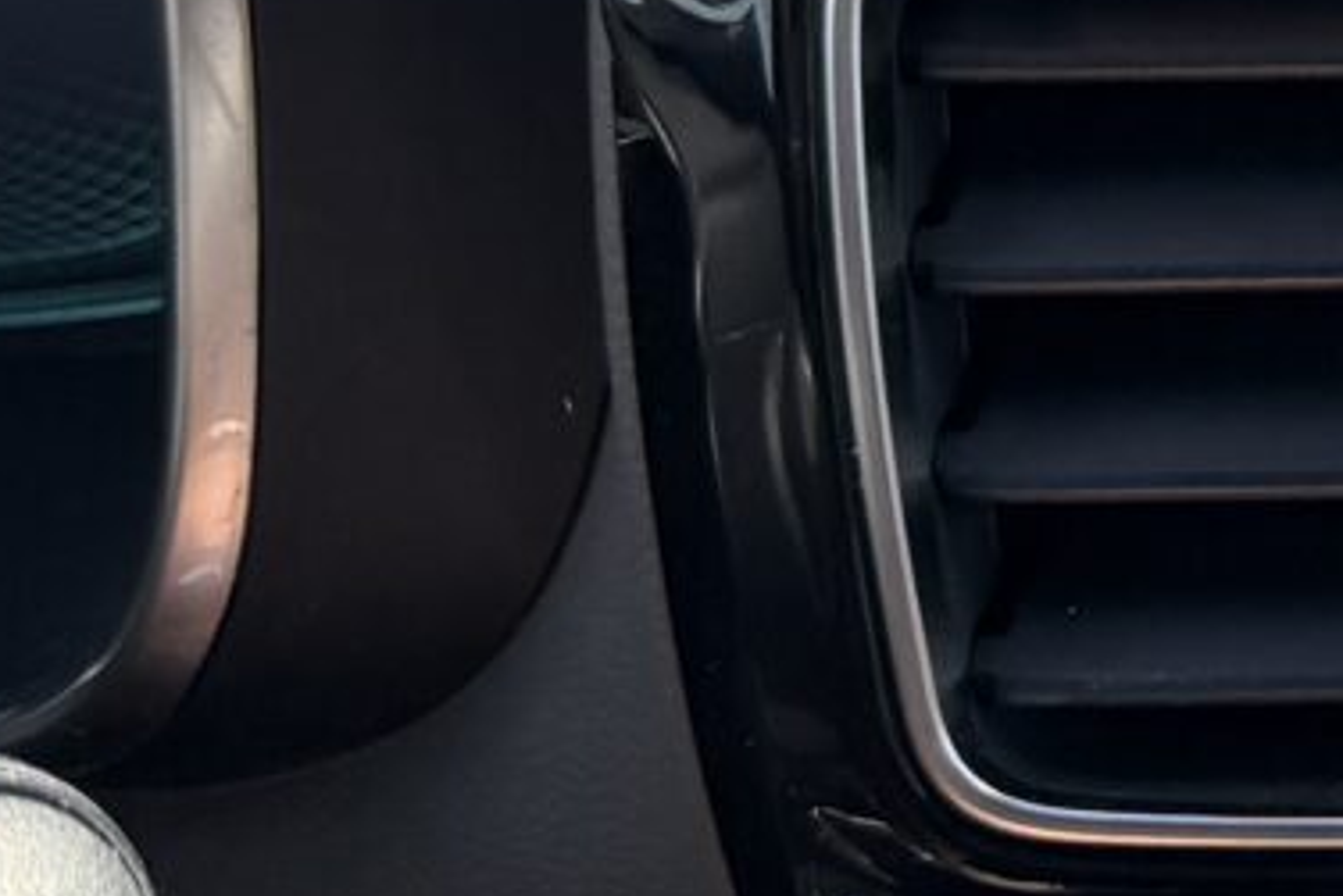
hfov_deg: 10.1
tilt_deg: -15.2
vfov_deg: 7.9
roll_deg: -1.1
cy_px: -510
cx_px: 3493
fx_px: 6344
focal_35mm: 170
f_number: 1.78
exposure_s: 1/909
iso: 80
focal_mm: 6.76
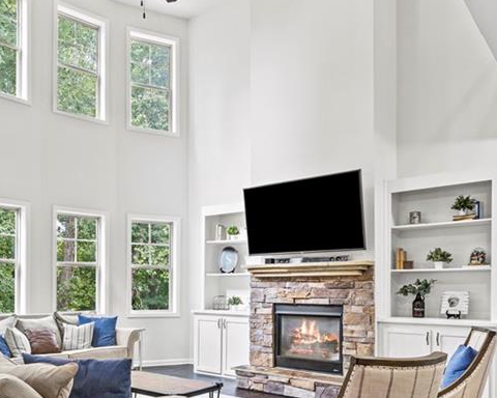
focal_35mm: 32
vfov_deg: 44.7
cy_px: 284
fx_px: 471
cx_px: 173
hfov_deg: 54.7
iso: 200
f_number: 7.1
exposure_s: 1.6
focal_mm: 16
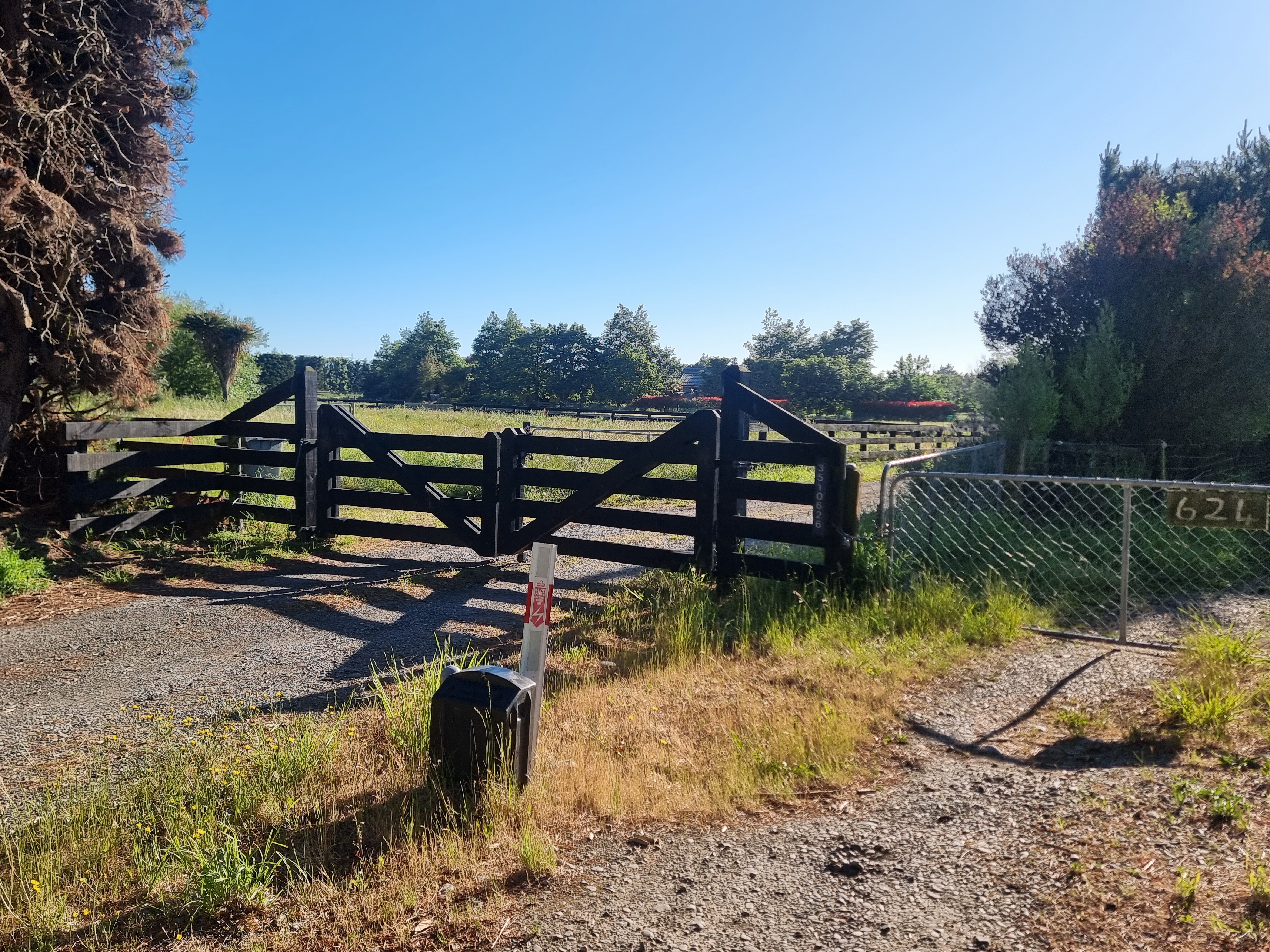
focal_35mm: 28
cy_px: 464
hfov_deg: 63.2
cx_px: 546
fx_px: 1027
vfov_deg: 49.7
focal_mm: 6.7
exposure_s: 1/804
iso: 50
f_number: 1.8
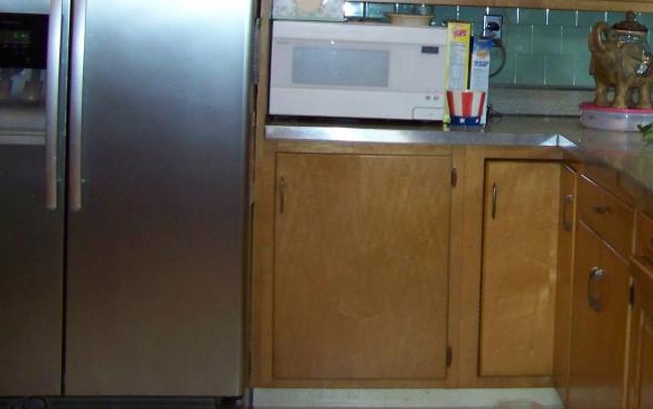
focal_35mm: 67
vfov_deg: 19.1
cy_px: 34
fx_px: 1193
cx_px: 561
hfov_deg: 29.6
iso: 200
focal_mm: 5.85
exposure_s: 1/30
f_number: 2.8
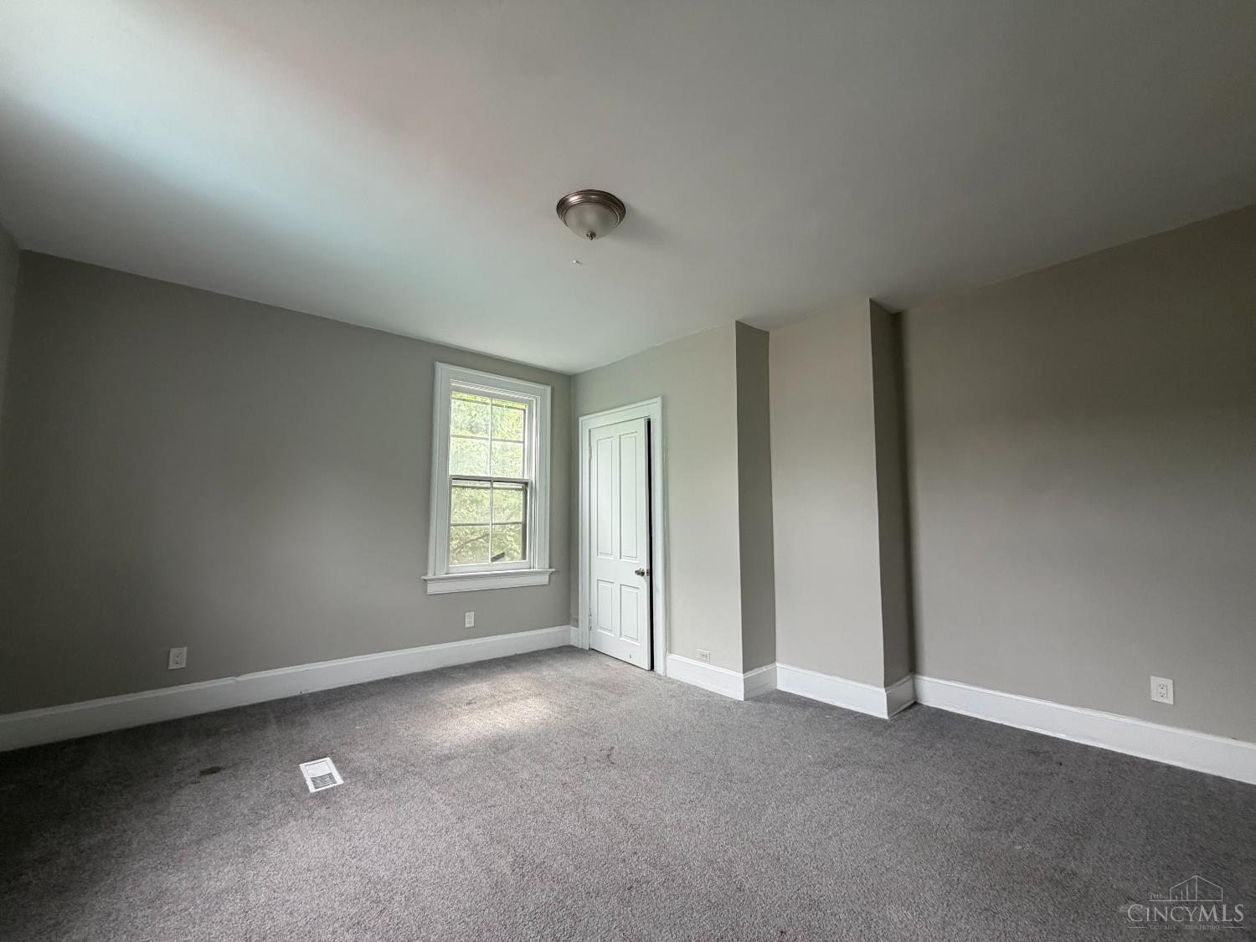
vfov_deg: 85.7
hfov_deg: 102.1
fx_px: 508
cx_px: 628
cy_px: 471
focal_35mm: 14
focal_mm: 2.22
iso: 200
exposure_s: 1/121
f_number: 2.2
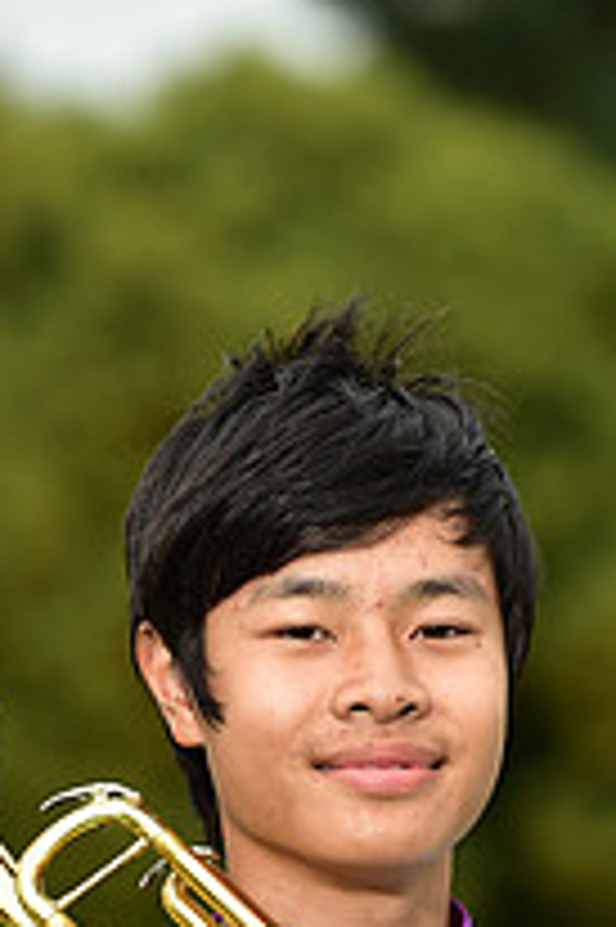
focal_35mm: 563
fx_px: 14474
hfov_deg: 2.4
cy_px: 1094
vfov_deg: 3.7
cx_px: 348
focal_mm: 200
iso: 500
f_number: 5
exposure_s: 1/200
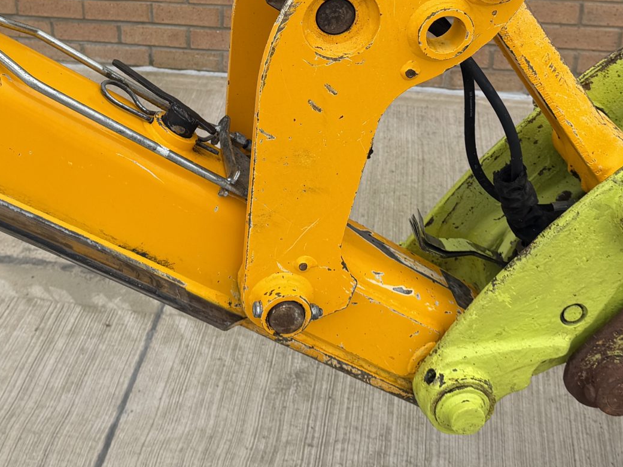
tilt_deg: -22.7
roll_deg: +2.1
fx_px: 1062
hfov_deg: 32.3
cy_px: 22
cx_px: 187
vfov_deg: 23.9
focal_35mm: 59
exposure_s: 1/1018
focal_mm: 6.76
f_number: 1.78
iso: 80
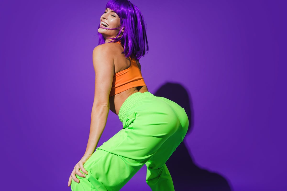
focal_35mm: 34
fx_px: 271
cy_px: 96
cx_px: 144
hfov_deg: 55.8
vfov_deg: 38.9
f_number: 9
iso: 160
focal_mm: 34
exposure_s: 1/125
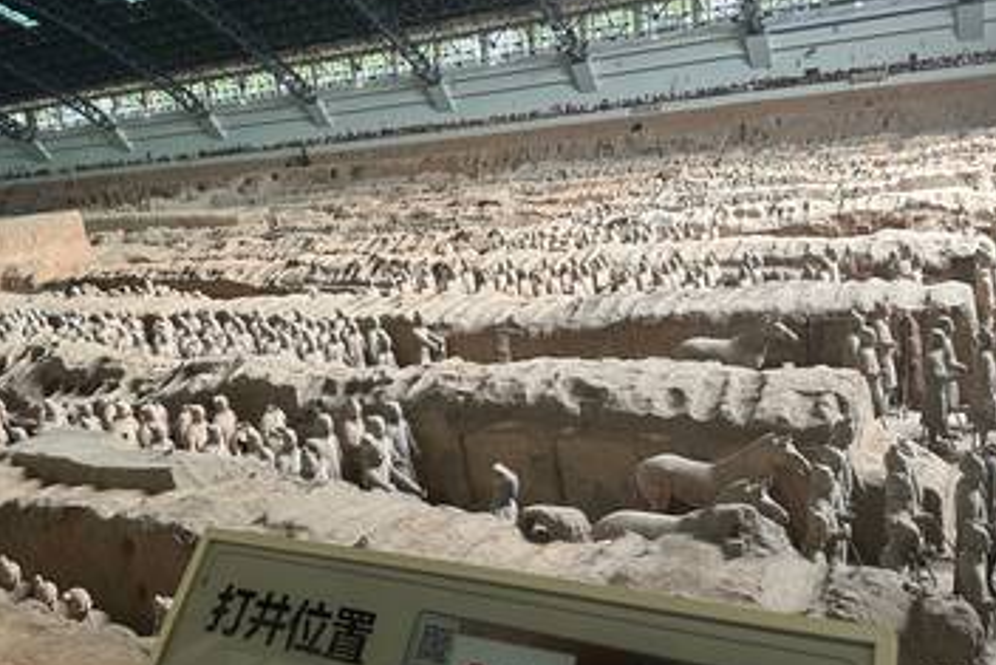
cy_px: 328
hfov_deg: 55.7
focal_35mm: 34
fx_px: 941
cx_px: 444
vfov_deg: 38.9
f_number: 1.78
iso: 250
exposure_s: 1/95
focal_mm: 6.86
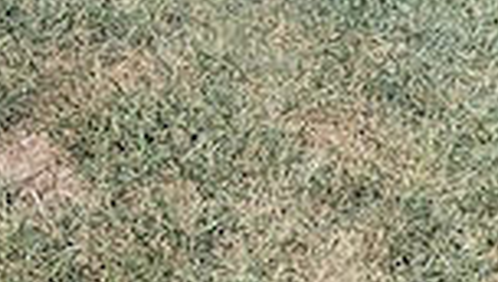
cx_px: 26
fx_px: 1018
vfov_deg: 15.6
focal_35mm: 77
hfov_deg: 26.3
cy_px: 46
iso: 64
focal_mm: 3.98
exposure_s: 1/500
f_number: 1.8
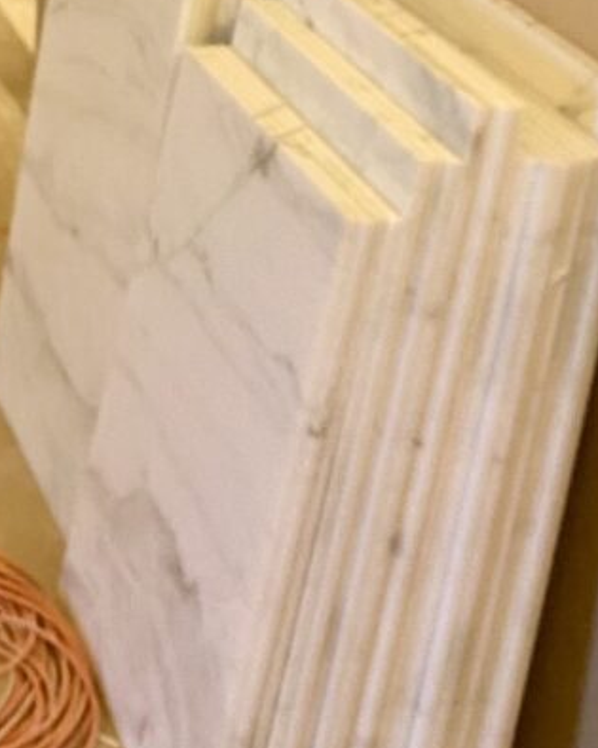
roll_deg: -0.6
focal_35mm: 88
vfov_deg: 19.1
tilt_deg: -8.6
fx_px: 1948
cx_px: -266
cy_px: -373
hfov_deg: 16.1
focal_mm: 4.25
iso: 160
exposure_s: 1/50
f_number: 1.8
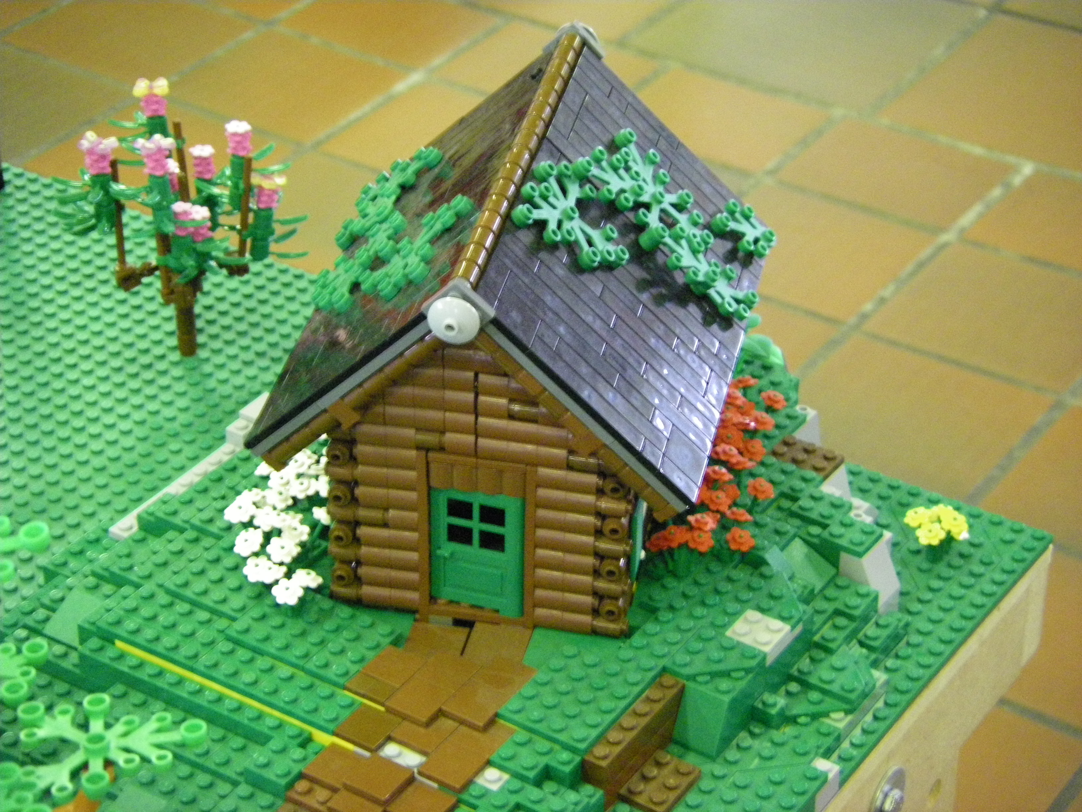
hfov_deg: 22.5
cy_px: 406
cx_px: 541
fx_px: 2719
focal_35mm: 87
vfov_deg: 17.0
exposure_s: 1/5
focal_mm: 14.4
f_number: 4
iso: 800
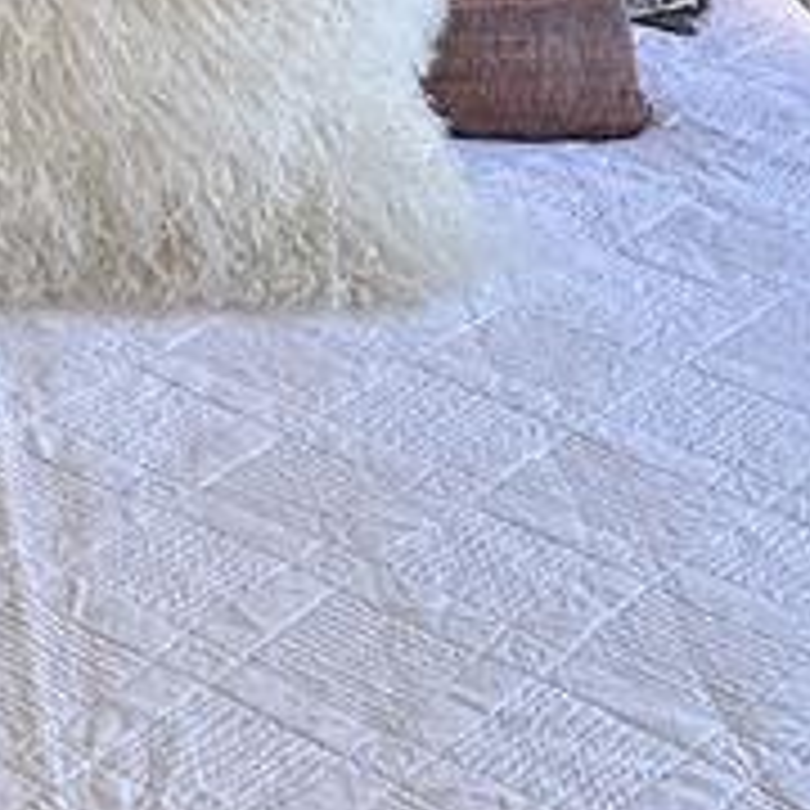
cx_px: -162
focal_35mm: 103
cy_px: -434
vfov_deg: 15.5
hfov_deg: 16.2
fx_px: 2727
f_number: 2.2
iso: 50
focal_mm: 2.22
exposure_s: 1/120
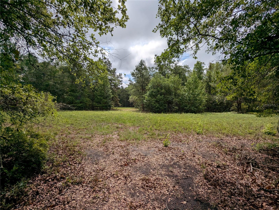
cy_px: 105
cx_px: 140
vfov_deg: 78.2
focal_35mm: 16
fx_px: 129
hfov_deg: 94.4
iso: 50
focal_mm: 2.35
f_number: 2.2
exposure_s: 1/3876
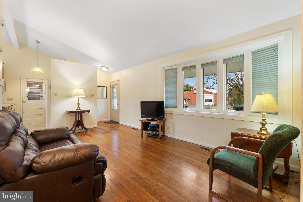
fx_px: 135
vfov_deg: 73.7
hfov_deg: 96.7
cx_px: 152
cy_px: 101
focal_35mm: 16
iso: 400
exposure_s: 1/2.5
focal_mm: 16
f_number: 8
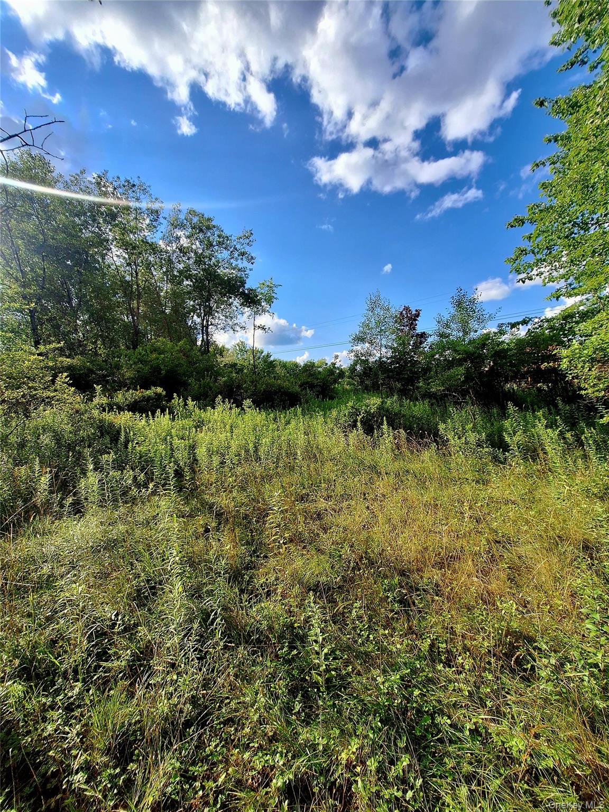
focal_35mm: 13
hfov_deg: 89.9
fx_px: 305
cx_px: 304
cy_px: 406
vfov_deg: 106.2
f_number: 2.2
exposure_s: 1/2000
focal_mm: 1.74
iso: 40
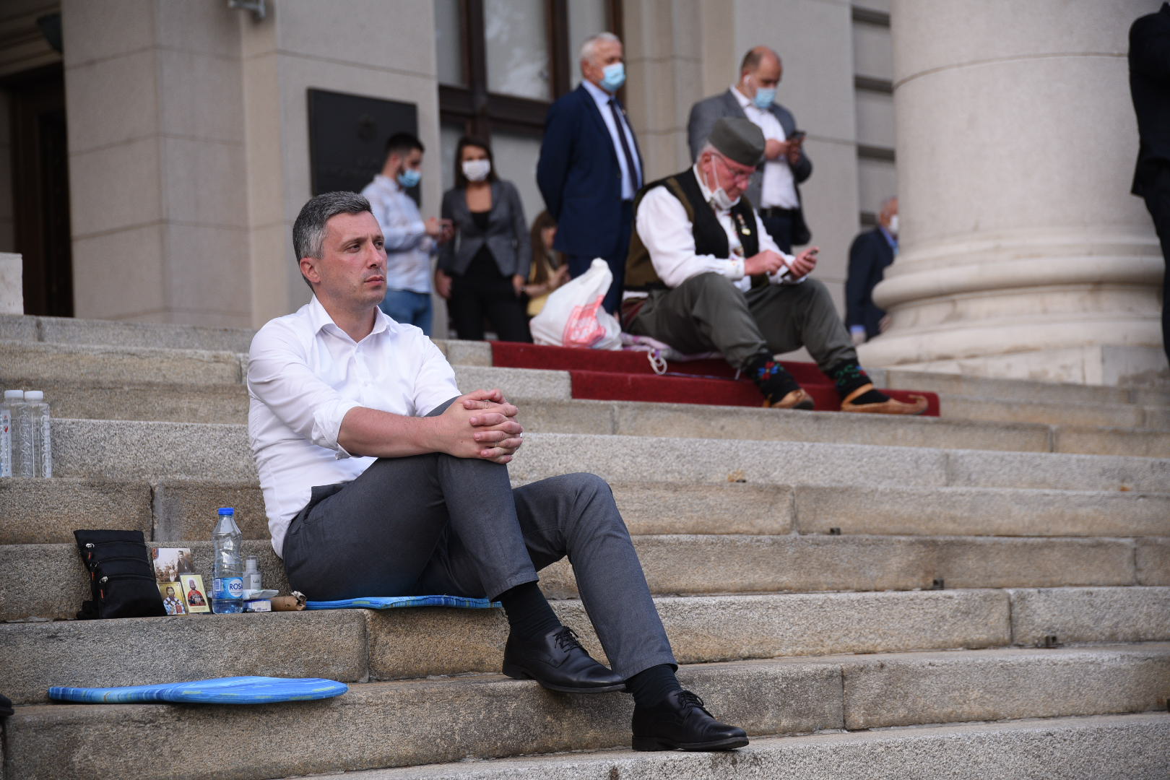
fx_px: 2925
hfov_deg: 22.6
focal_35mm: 90
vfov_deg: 15.2
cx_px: 585
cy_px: 390
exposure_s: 1/500
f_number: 4
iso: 500
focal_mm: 90
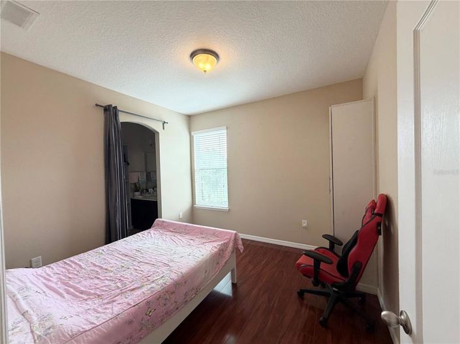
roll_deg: +2.1
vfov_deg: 85.6
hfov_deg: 102.1
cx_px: 230
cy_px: 172
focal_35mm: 14
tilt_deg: -1.1
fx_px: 186
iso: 250
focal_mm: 2.22
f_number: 2.2
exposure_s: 1/120
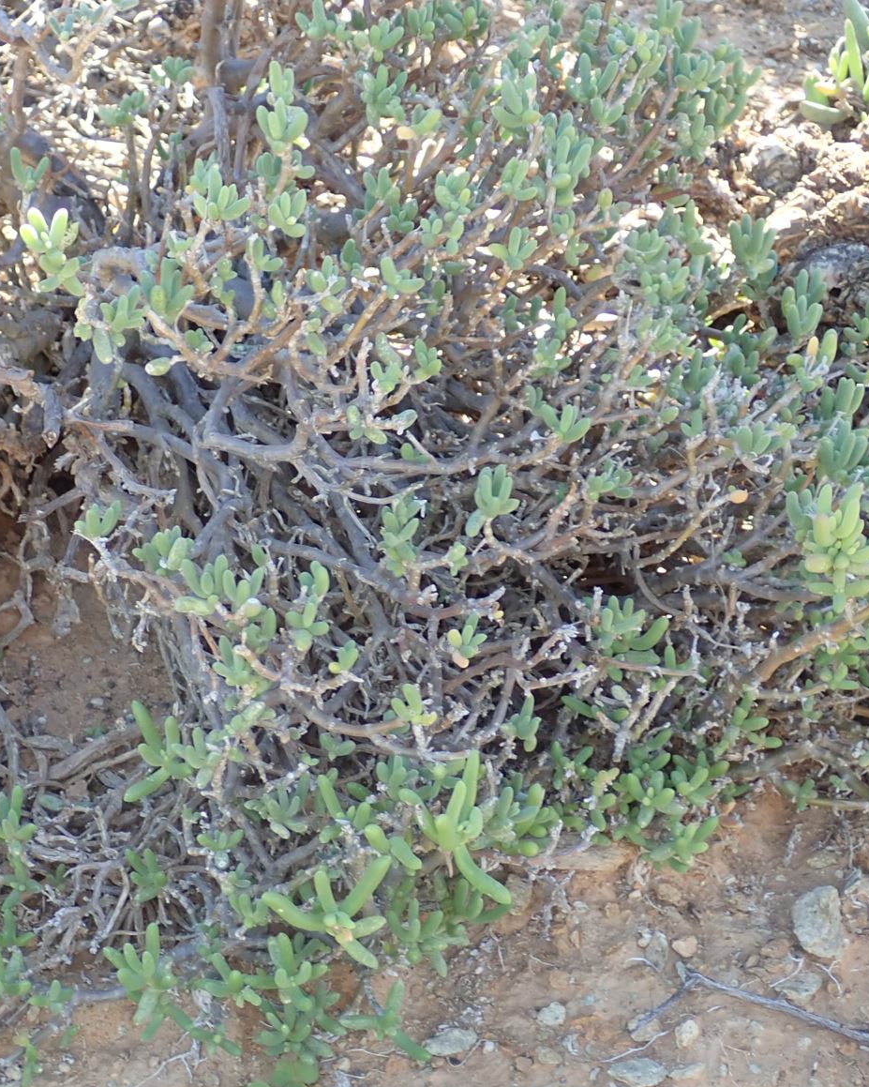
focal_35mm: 64
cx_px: 289
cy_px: 628
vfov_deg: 29.5
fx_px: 2058
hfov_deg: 23.7
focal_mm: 6.86
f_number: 2.7
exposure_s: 1/100
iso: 100
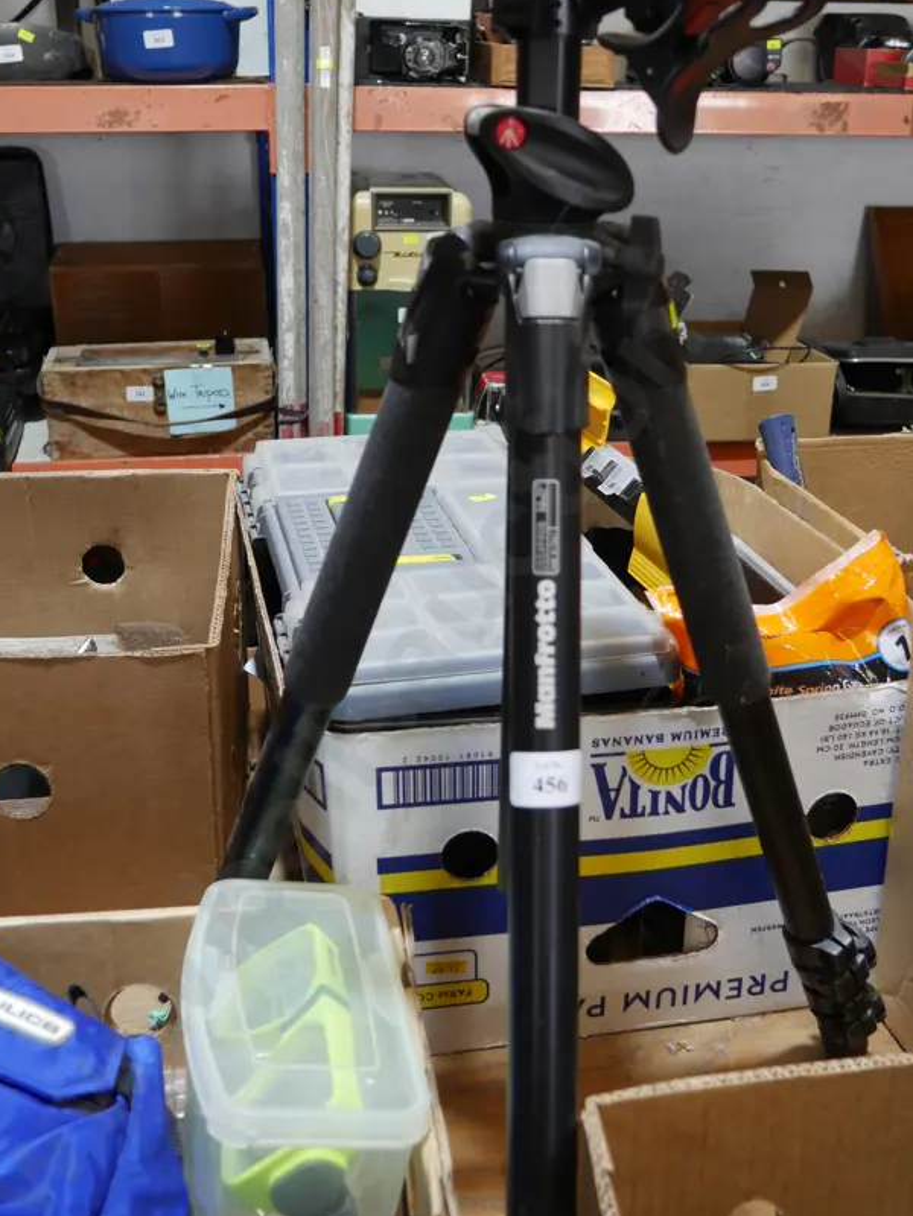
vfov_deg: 45.8
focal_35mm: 41
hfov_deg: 35.2
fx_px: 1441
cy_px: 590
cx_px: 476
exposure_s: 1/60
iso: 250
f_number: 3.6
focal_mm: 16
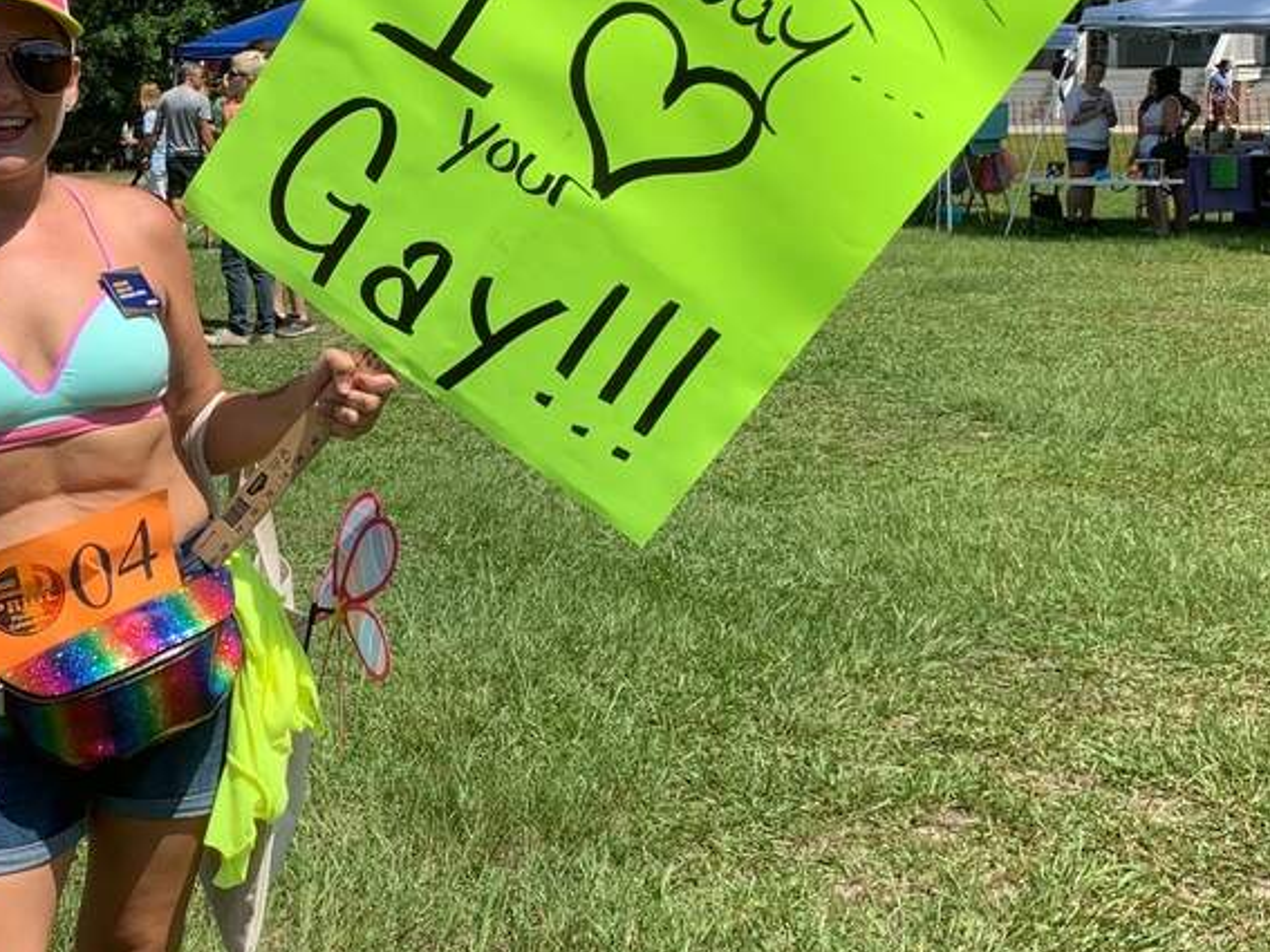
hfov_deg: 34.2
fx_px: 2017
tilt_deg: -7.5
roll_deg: +1.5
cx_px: 311
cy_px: 374
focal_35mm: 55
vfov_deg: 26.5
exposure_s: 1/2257
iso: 25
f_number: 1.8
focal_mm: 4.25
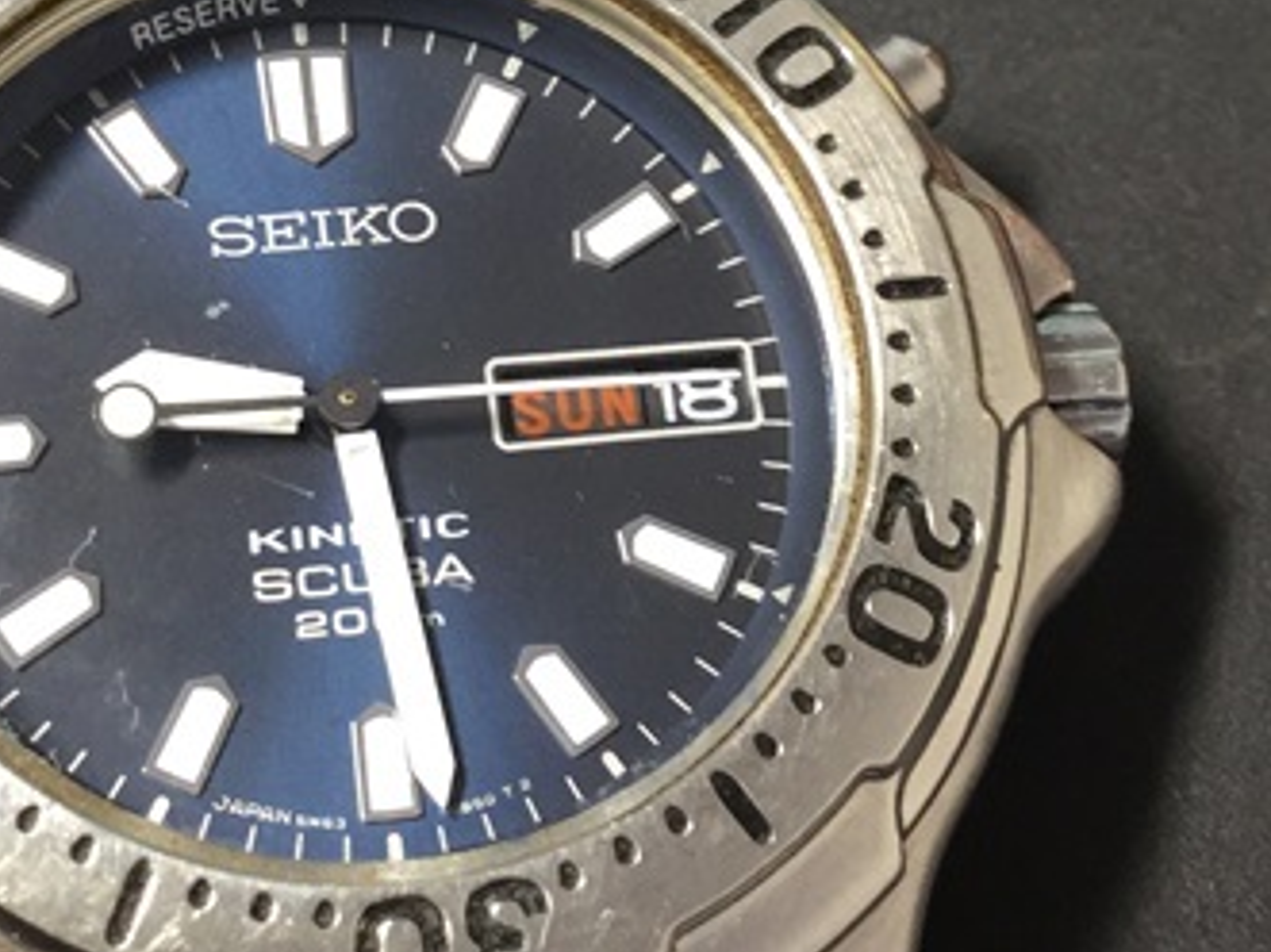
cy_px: 461
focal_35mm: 60
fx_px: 2202
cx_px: 442
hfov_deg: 32.0
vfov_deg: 24.4
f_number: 2.4
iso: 64
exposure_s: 1/30
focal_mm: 3.3
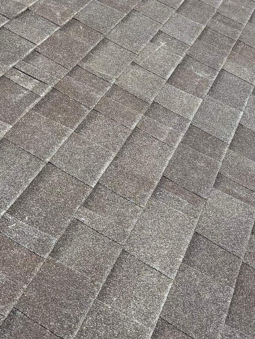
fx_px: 727
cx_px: 91
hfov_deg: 19.9
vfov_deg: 26.0
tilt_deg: -23.9
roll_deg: +0.6
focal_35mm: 74
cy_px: 83
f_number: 1.78
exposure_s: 1/478
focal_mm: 6.76
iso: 100
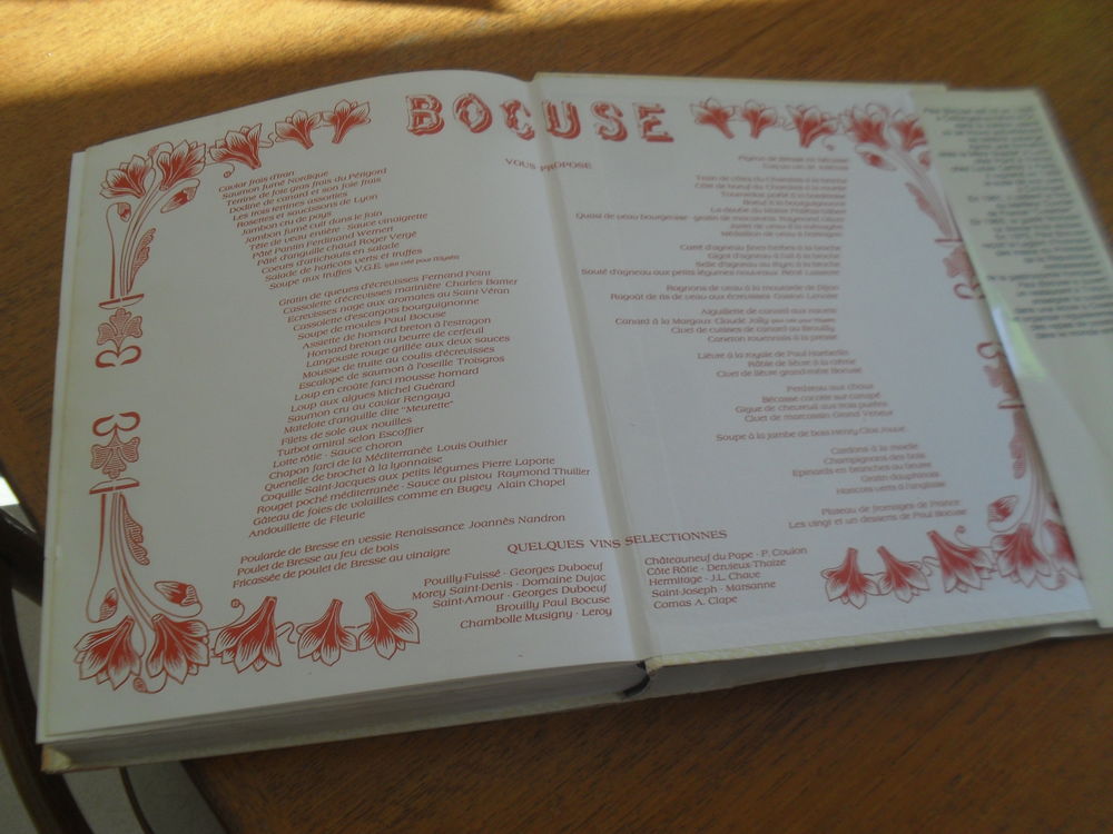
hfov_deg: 52.6
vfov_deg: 40.7
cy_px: 417
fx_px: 1125
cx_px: 556
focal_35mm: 35
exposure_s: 1/90
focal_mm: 6.3
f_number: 3.2
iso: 100
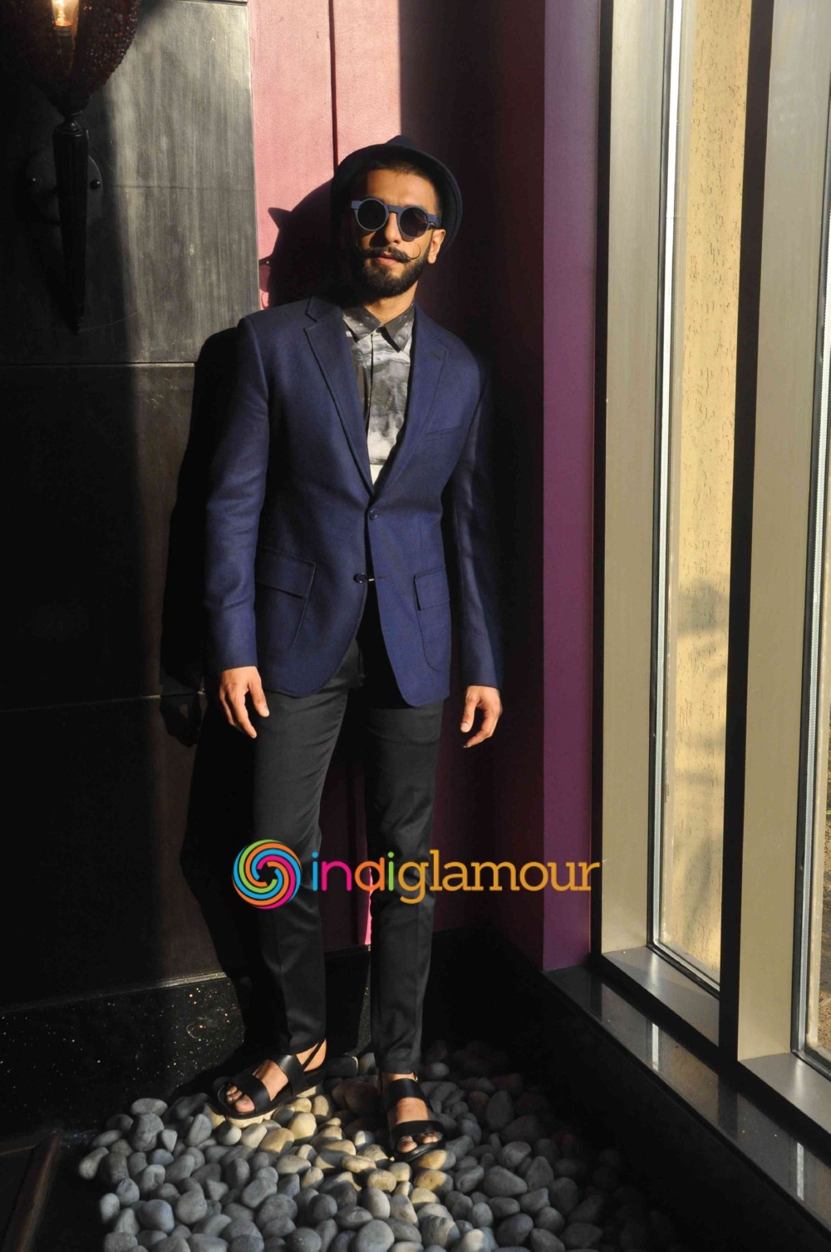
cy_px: 626
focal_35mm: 42
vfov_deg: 46.5
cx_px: 416
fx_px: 1458
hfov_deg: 31.8
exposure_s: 1/160
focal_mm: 28
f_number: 10
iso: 1000
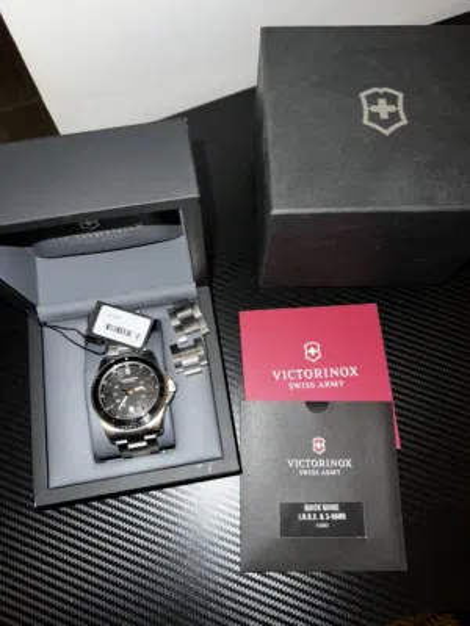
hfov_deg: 53.1
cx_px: 235
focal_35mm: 26
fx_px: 471
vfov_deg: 67.3
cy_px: 313
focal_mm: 5.7
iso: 32
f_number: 1.5
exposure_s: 1/4
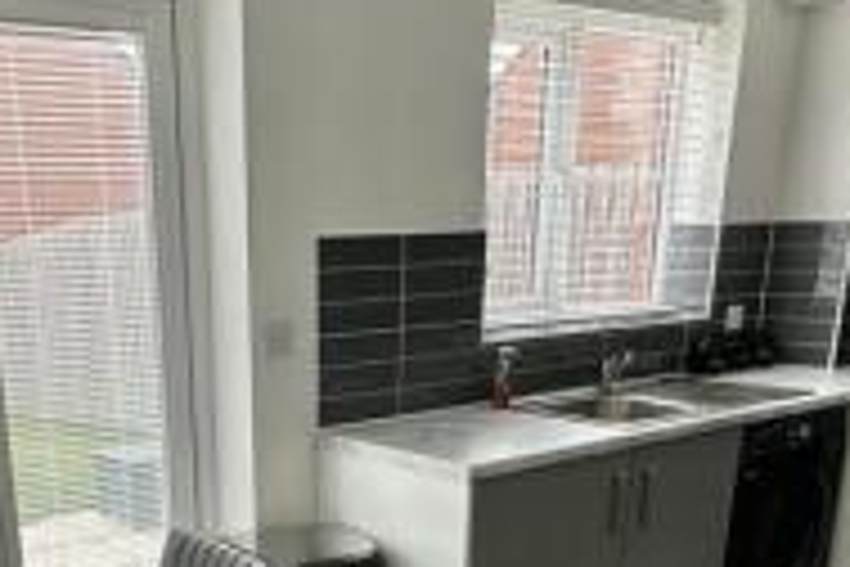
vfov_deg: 27.1
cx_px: 286
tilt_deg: -22.1
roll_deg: +0.9
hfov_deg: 43.0
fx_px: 1062
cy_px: 641
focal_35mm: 45
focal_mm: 2.22
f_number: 2.2
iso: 50
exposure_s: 1/99
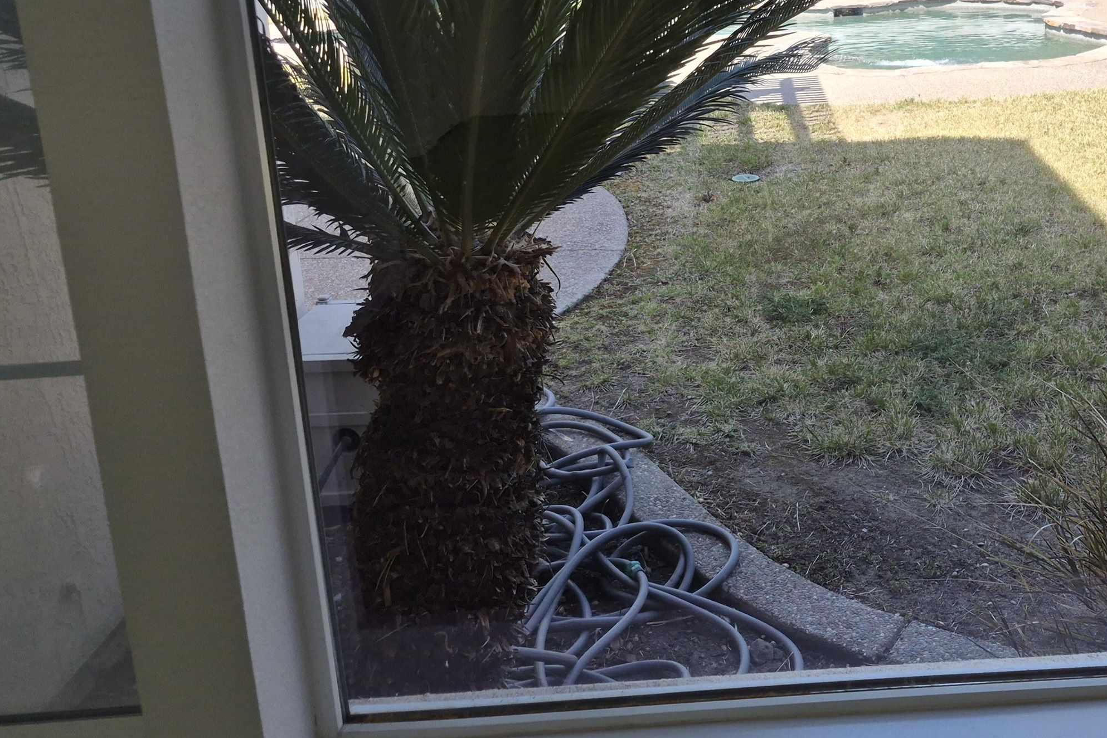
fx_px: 1138
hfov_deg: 49.8
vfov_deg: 34.9
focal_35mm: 37
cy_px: 159
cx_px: 828
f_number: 1.8
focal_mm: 5.4
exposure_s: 1/1652
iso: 80
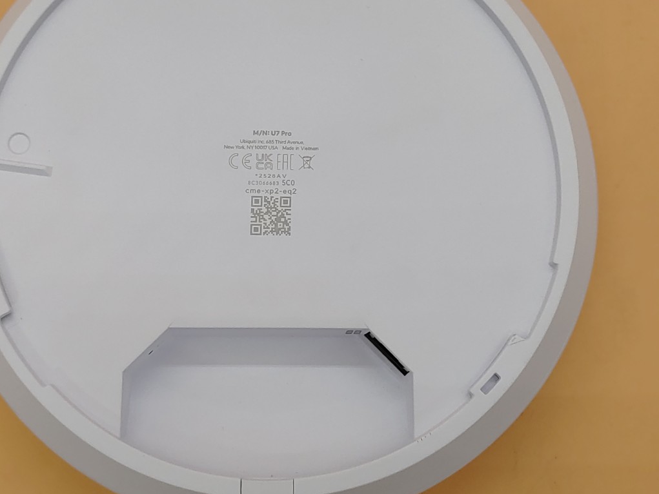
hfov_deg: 34.9
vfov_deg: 26.5
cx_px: 299
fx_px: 1047
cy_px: 214
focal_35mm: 55
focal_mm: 4.36
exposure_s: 1/213
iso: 50
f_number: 1.8
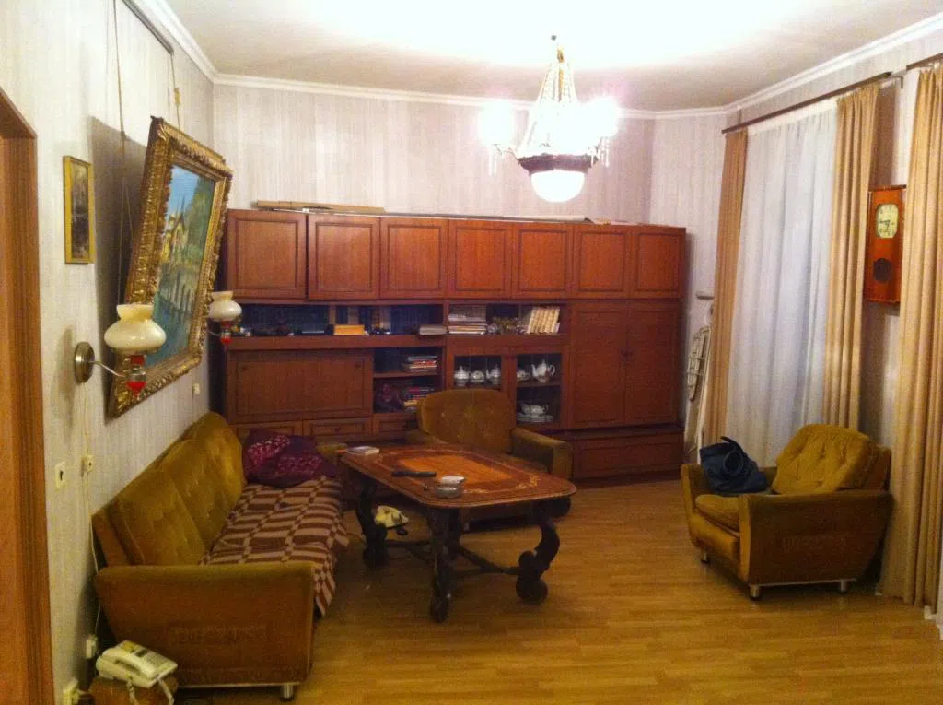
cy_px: 352
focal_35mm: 35
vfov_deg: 40.6
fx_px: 952
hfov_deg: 52.7
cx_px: 472
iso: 640
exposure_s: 1/15
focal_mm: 3.85
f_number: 2.8
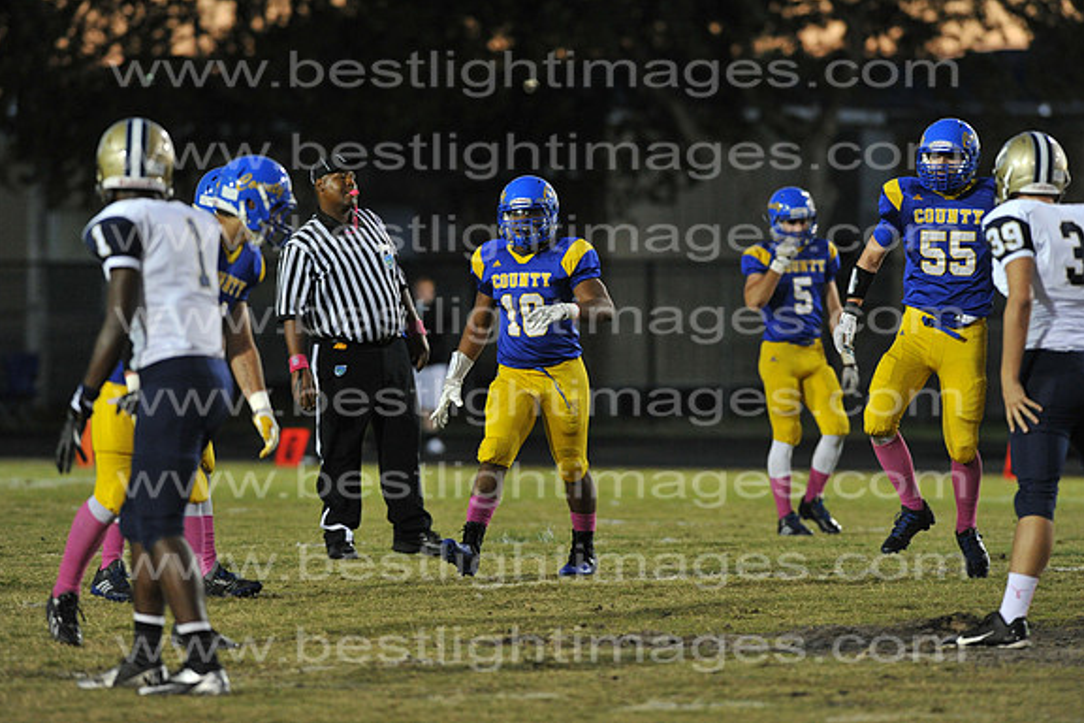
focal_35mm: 302
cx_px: 542
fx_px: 9093
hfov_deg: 6.8
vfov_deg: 4.6
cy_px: 362
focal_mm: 300
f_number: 4
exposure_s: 1/500
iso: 5000
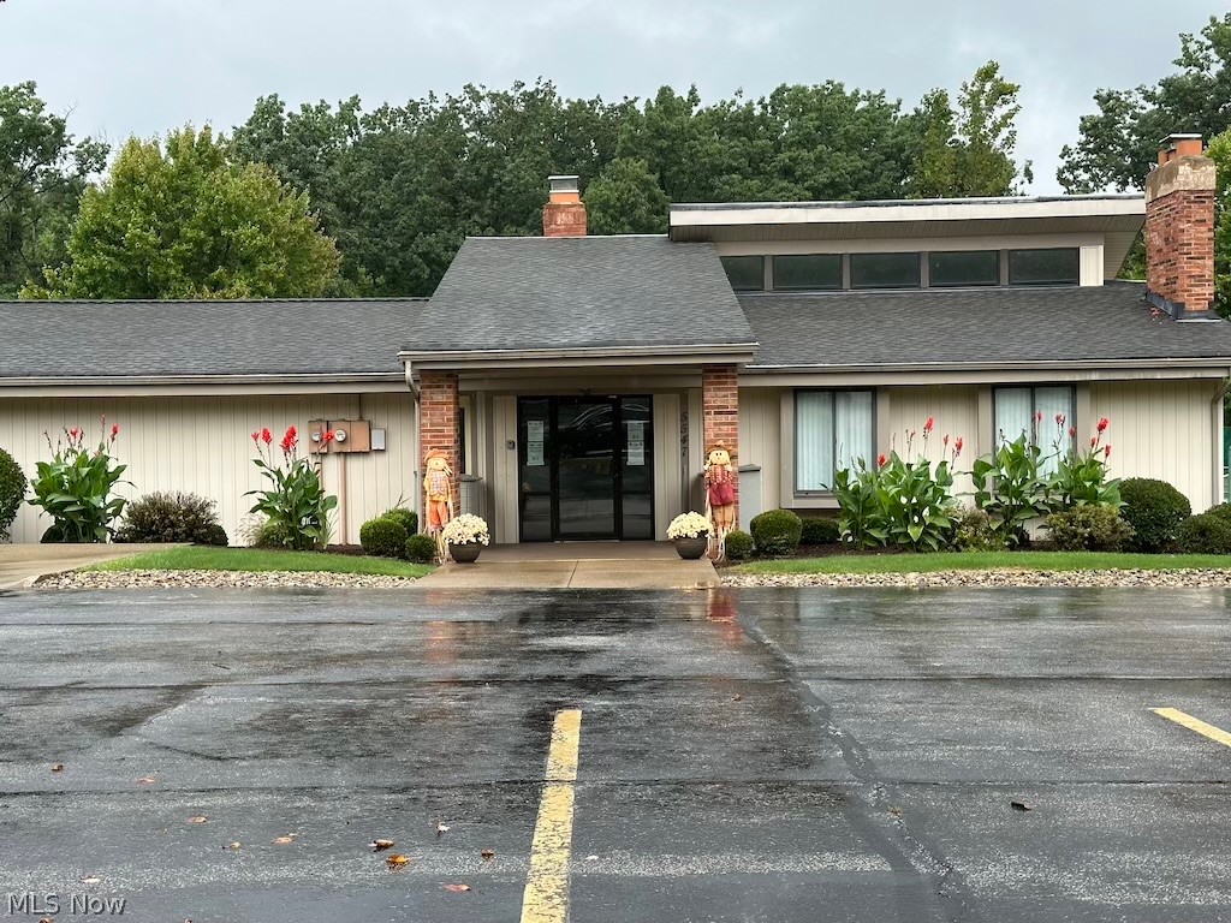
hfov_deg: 39.7
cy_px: 462
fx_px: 1707
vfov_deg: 30.3
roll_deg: +0.4
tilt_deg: -1.3
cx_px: 616
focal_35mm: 48
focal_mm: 6.86
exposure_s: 1/1062
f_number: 1.78
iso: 64
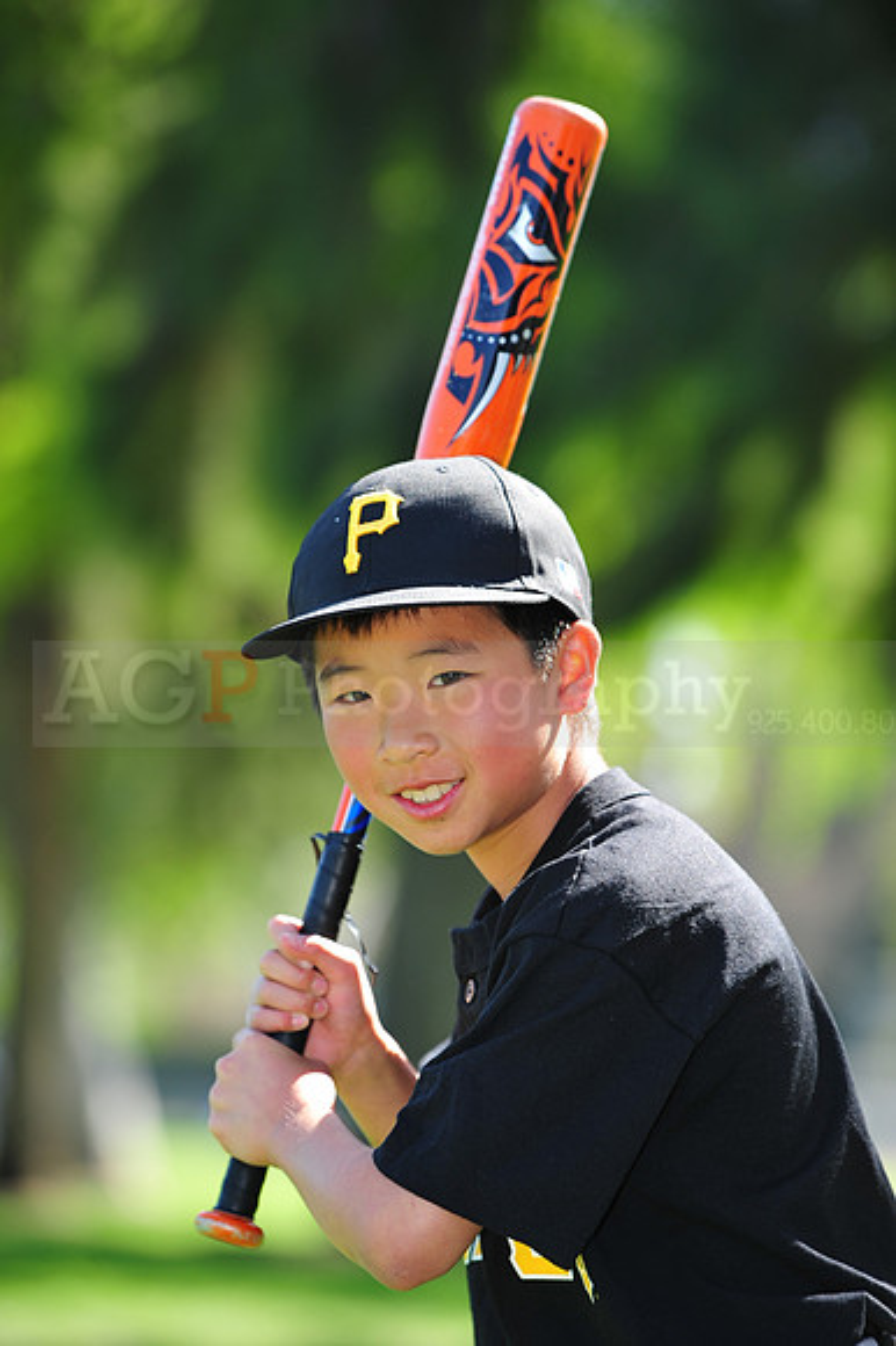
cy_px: 673
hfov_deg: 7.8
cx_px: 448
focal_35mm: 175
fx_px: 6541
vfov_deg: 11.8
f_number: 4.5
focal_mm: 175
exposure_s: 1/320
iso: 200
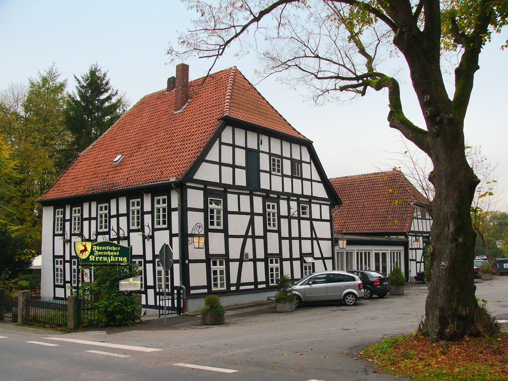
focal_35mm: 36
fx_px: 528
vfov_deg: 39.7
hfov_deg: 51.4
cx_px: 254
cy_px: 190
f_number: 4
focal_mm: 6
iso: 100
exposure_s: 1/250
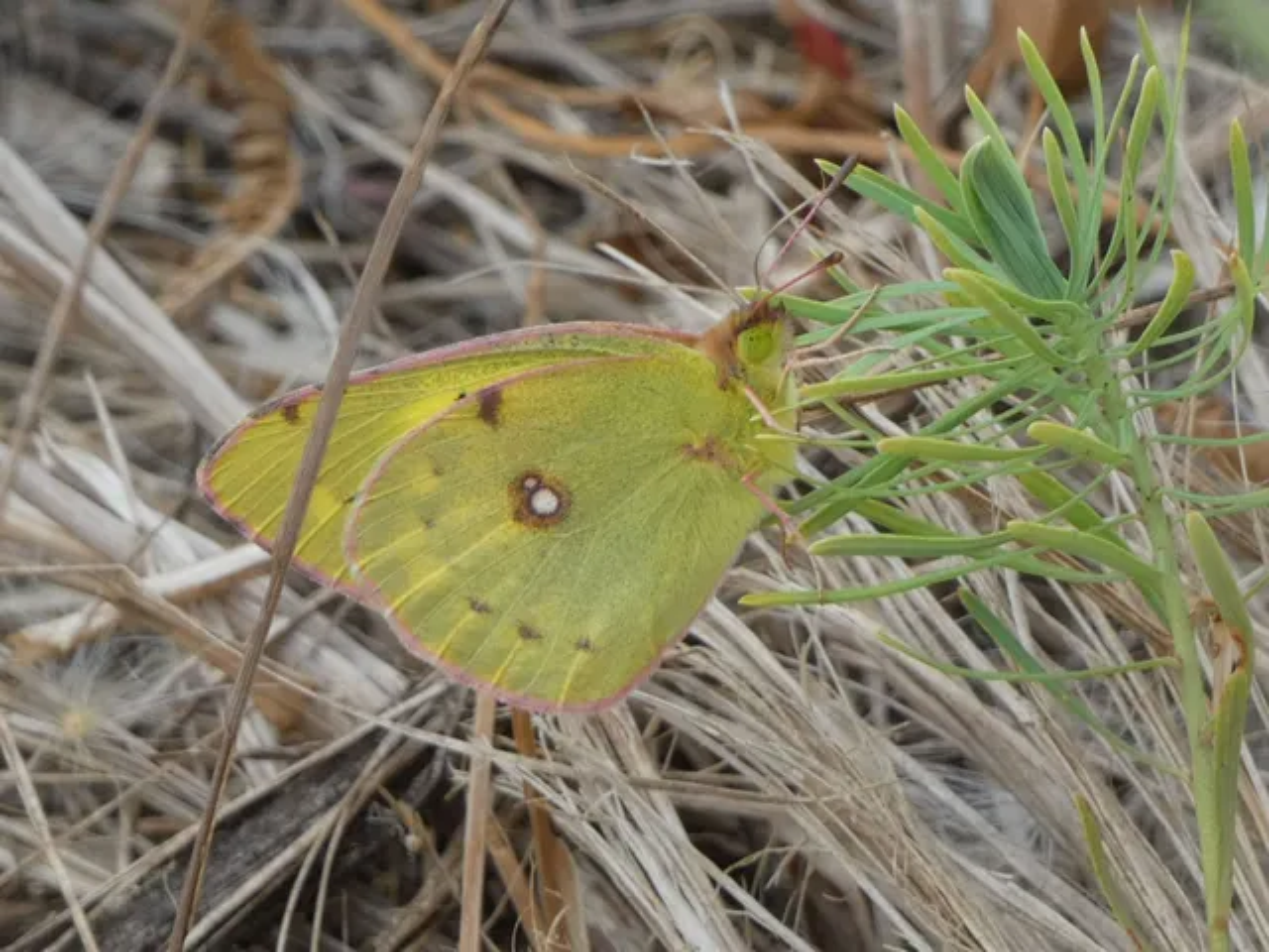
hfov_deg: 4.4
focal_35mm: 454
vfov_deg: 3.3
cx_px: 634
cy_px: 476
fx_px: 16643
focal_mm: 81.4
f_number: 5.6
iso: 125
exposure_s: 1/100
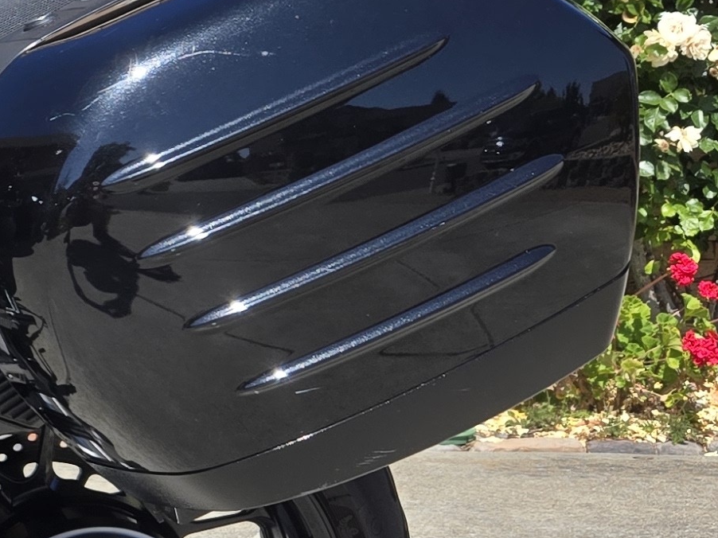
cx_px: -511
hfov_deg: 16.6
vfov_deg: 14.4
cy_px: 144
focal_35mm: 102
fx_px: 2115
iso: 25
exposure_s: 1/1154
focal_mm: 5.4
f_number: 1.8
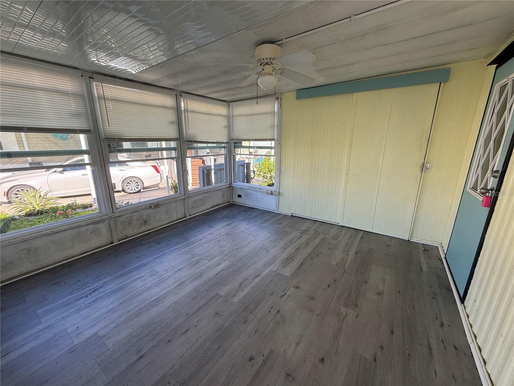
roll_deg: -0.5
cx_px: 257
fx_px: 208
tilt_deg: -13.9
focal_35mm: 14
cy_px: 193
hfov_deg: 102.1
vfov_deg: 85.7
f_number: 2.2
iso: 64
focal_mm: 2.22
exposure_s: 1/255
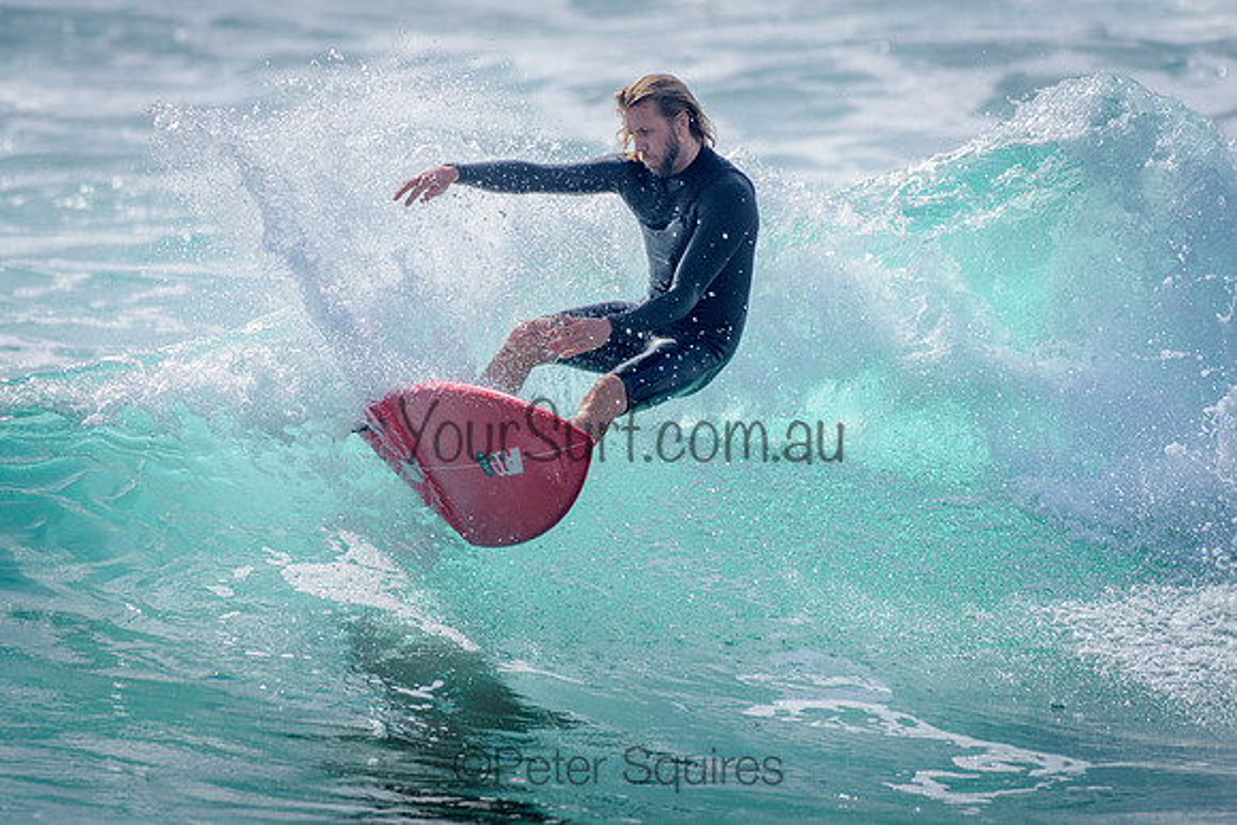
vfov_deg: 2.2
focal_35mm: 613
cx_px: 525
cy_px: 350
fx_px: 21067
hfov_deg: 3.4
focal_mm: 500
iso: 110
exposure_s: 1/2000
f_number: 5.6
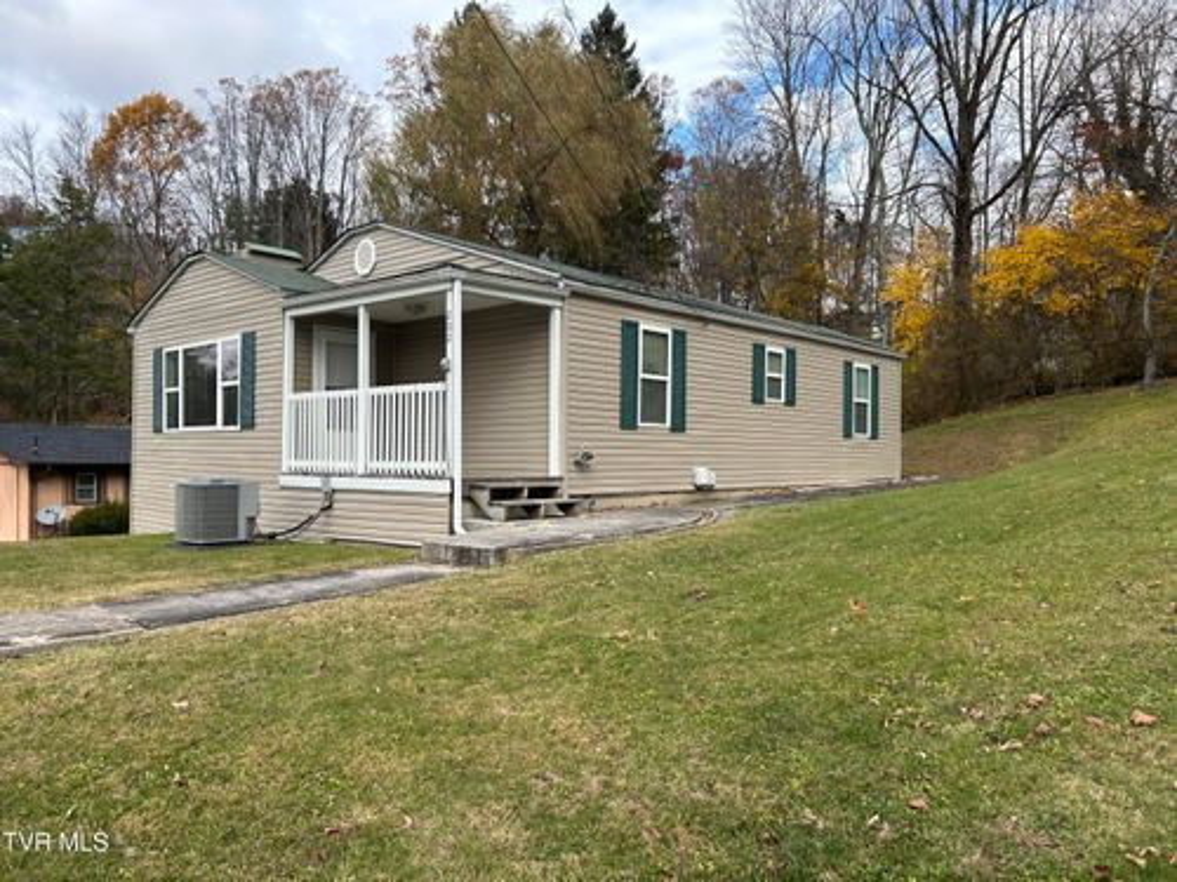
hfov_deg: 67.3
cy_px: 441
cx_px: 588
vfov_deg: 53.1
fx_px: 884
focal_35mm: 26
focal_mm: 5.7
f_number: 1.5
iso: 50
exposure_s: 1/1009
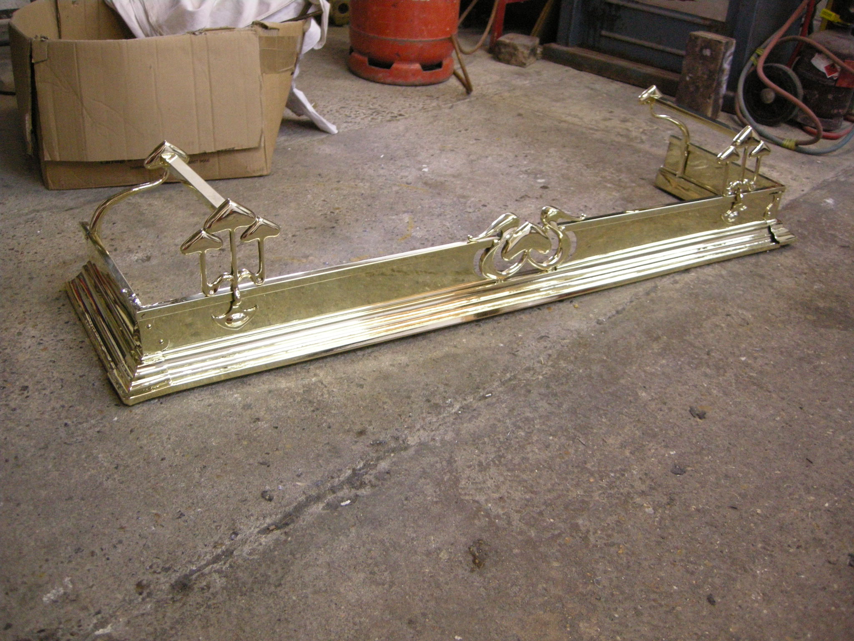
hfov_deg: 51.4
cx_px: 427
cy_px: 320
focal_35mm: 36
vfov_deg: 39.7
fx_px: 888
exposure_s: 1/21.2
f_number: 2.7
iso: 400
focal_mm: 7.5
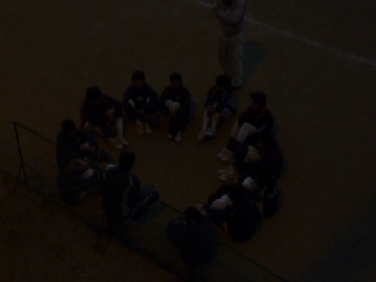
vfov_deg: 17.0
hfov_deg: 22.5
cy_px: 141
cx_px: 188
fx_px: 945
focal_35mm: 87
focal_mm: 11.9
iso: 400
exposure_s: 1/8
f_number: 4.1
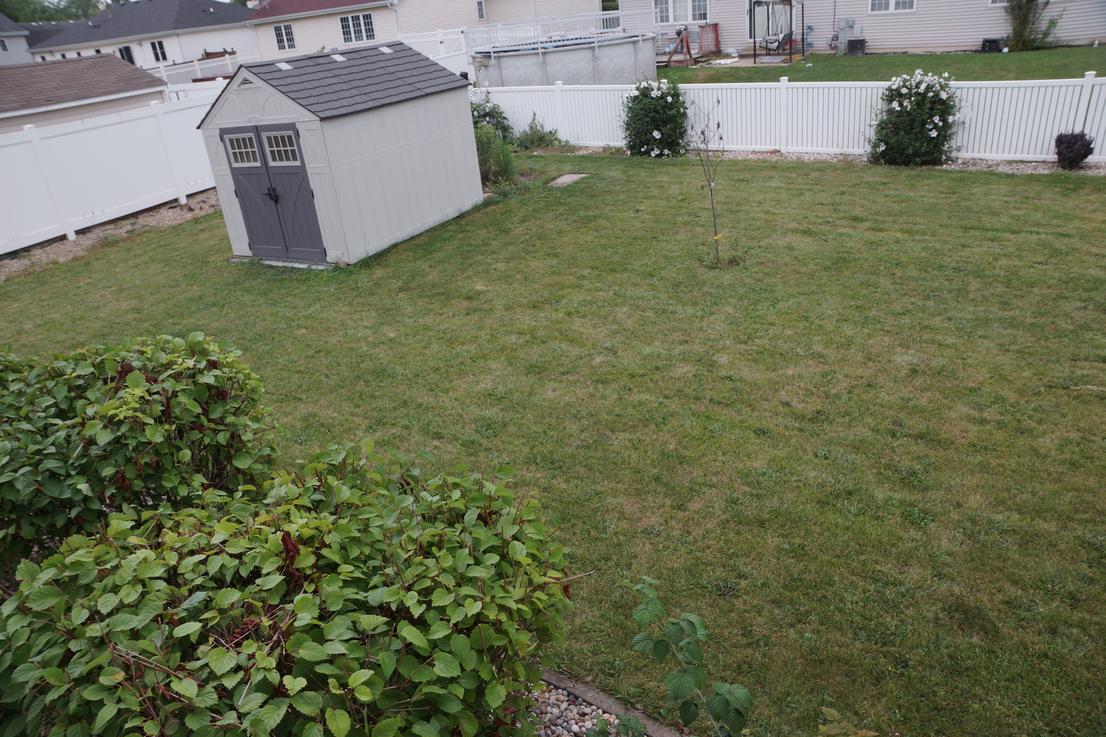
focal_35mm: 24
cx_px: 553
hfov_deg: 73.7
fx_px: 737
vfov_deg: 53.1
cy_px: 368
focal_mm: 16
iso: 100
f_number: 5.6
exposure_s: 1/20
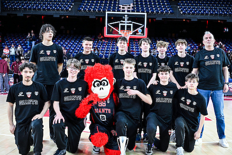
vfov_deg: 34.5
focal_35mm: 39
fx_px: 249
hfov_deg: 49.9
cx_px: 129
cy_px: 83
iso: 2000
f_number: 4
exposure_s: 1/320
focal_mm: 31.5
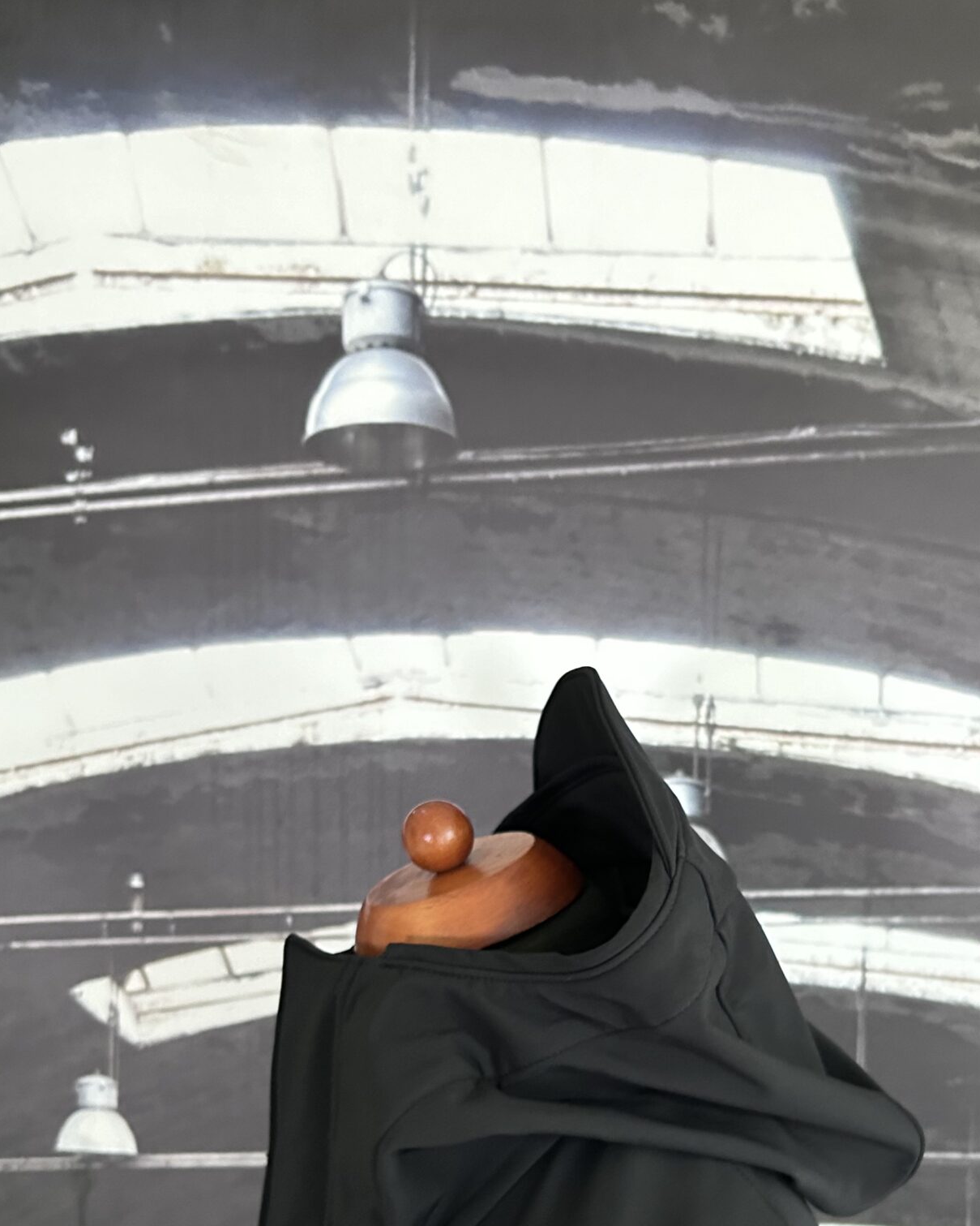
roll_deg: -1.9
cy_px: 908
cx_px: 619
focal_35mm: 43
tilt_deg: -10.3
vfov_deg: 41.7
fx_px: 1559
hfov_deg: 34.7
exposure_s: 1/25
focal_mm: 5.7
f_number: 1.5
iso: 640
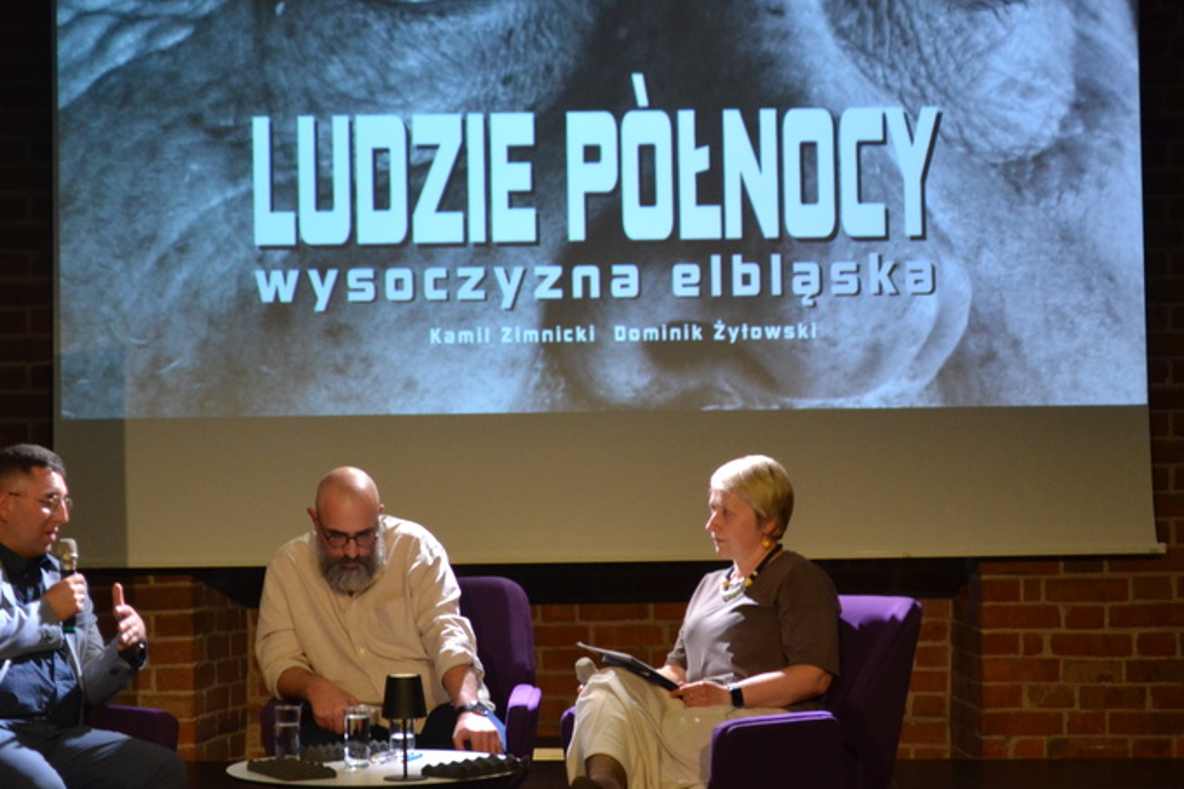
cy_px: 361
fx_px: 3408
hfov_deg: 19.7
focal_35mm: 104
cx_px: 521
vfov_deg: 13.2
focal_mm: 55
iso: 1800
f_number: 5.6
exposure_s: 1/60
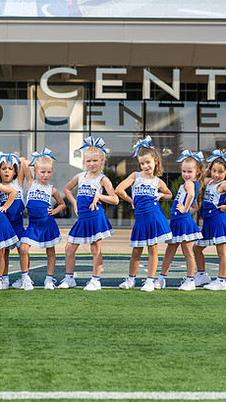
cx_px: 43
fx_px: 961
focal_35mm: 90
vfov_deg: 23.7
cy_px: 200
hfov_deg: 13.3
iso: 125
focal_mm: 50
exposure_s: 1/1000
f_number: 2.8
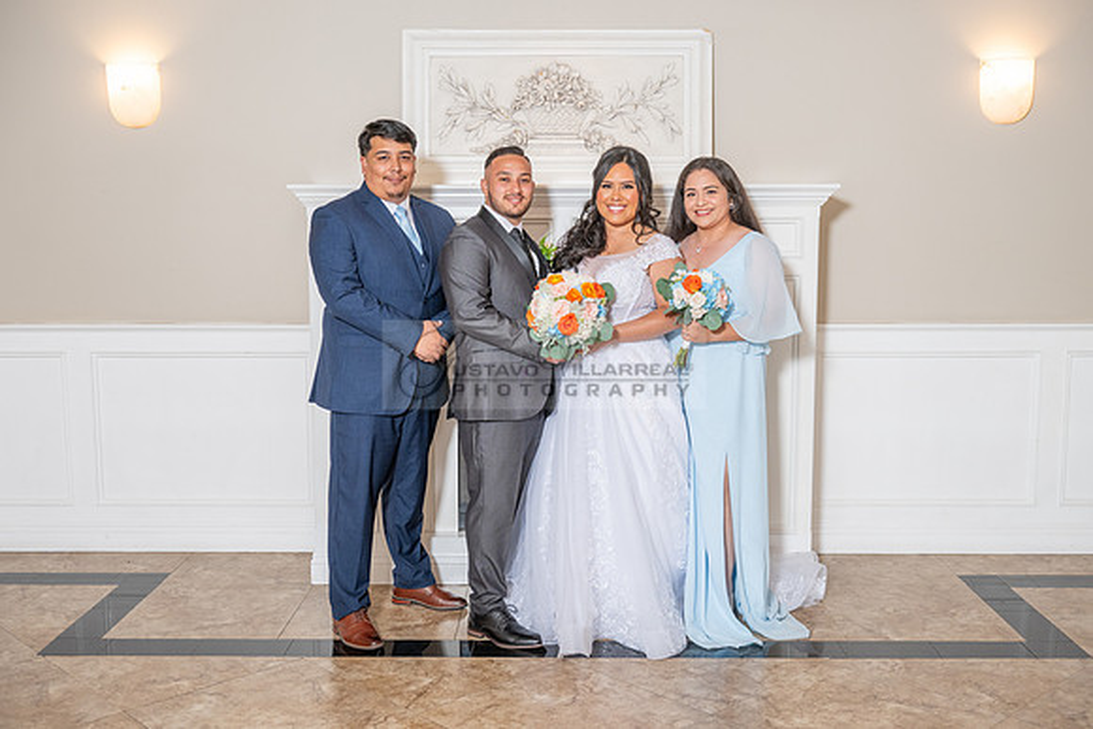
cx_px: 546
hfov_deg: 50.7
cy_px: 364
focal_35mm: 38
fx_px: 1154
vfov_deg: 35.1
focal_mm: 38
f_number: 4.5
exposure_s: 1/160
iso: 640
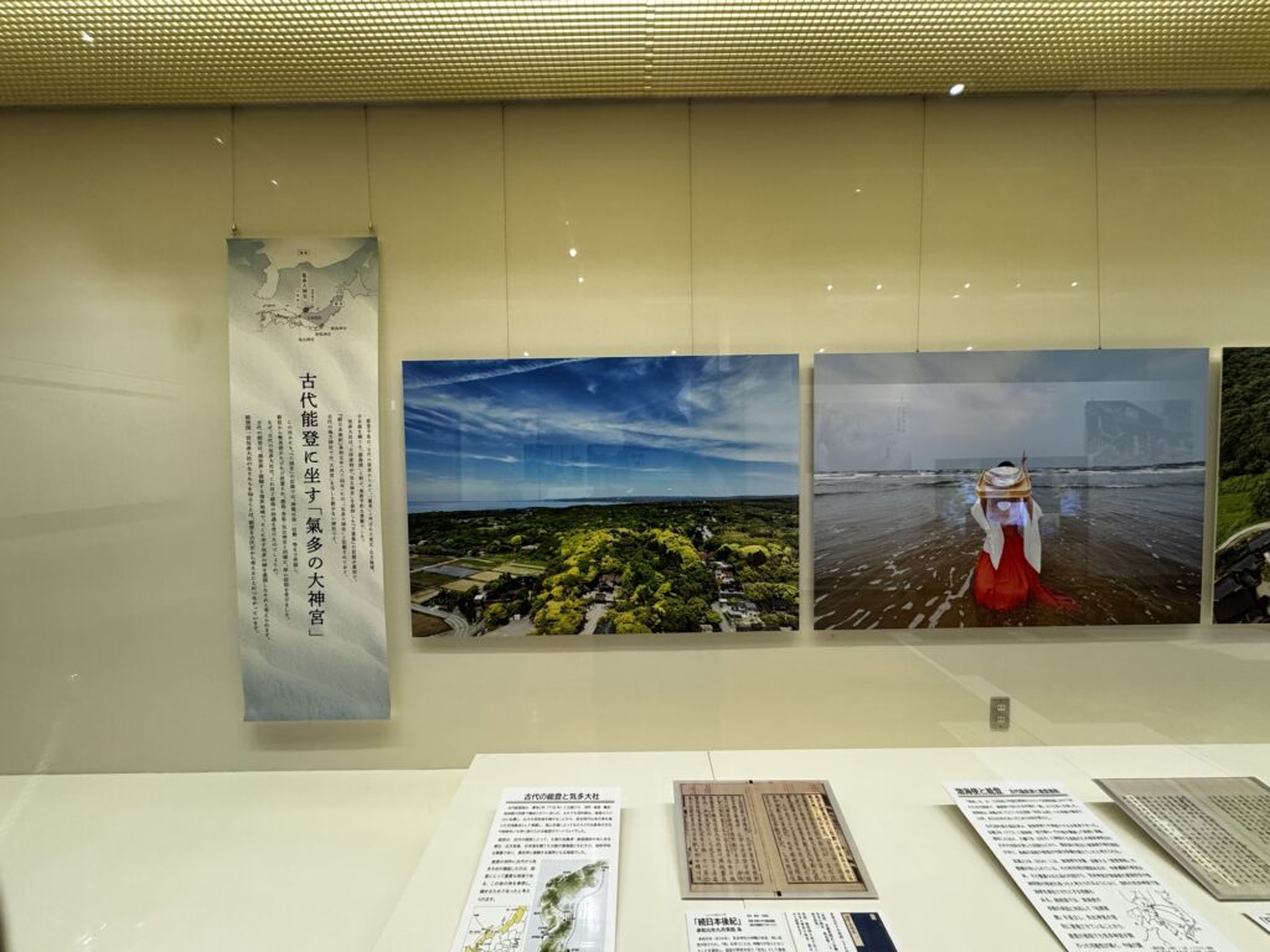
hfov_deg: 102.1
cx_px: 635
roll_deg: +1.3
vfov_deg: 85.7
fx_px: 514
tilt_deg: -1.8
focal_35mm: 14
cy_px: 476
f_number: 2.2
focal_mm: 2.22
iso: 250
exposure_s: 1/120
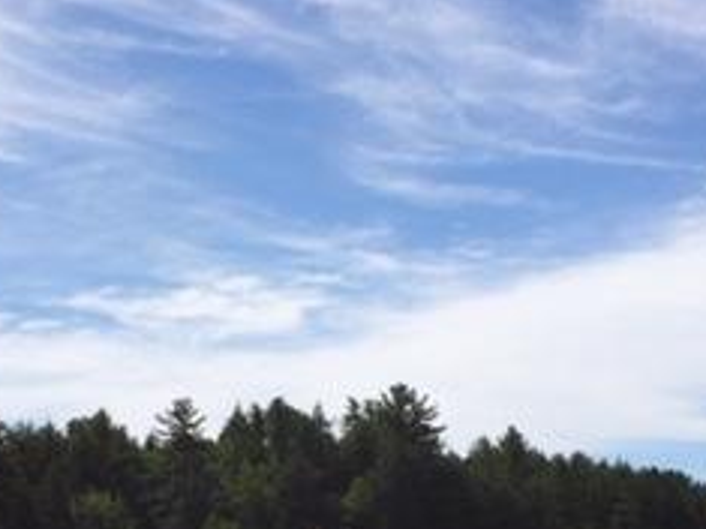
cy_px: 526
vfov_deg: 18.2
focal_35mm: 79
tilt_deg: +1.0
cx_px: 291
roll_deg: +1.5
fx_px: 1610
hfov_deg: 24.7
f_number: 2.2
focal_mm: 4.15
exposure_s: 1/4115
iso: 32
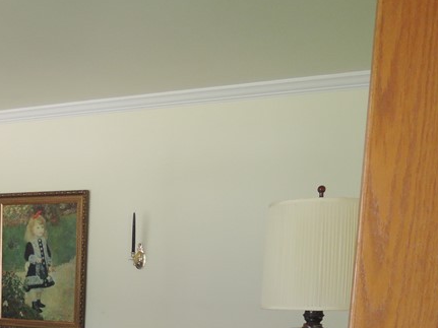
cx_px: -54
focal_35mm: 57
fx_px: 721
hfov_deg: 30.0
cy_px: 369
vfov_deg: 23.9
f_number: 2.8
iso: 400
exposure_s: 1/30
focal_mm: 5.1
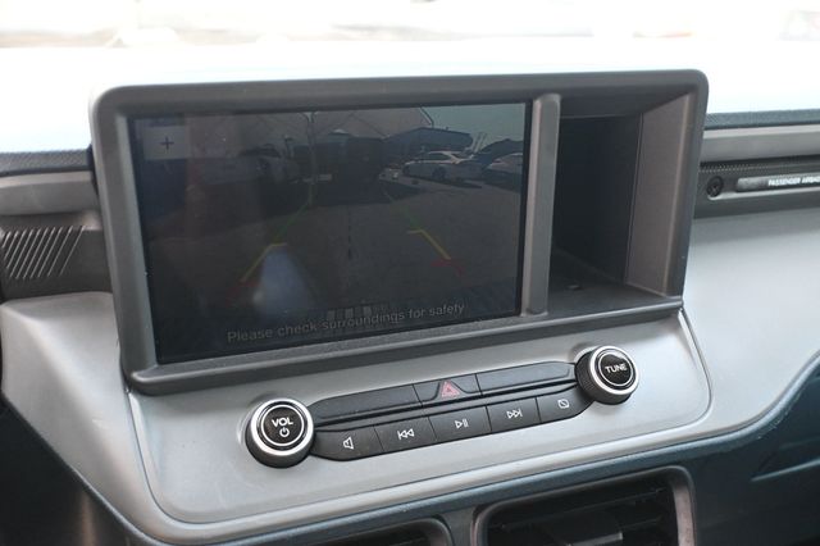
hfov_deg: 58.4
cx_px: 410
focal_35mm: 32
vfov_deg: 40.8
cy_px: 273
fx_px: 734
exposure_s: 1/125
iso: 2500
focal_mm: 21.5
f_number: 4
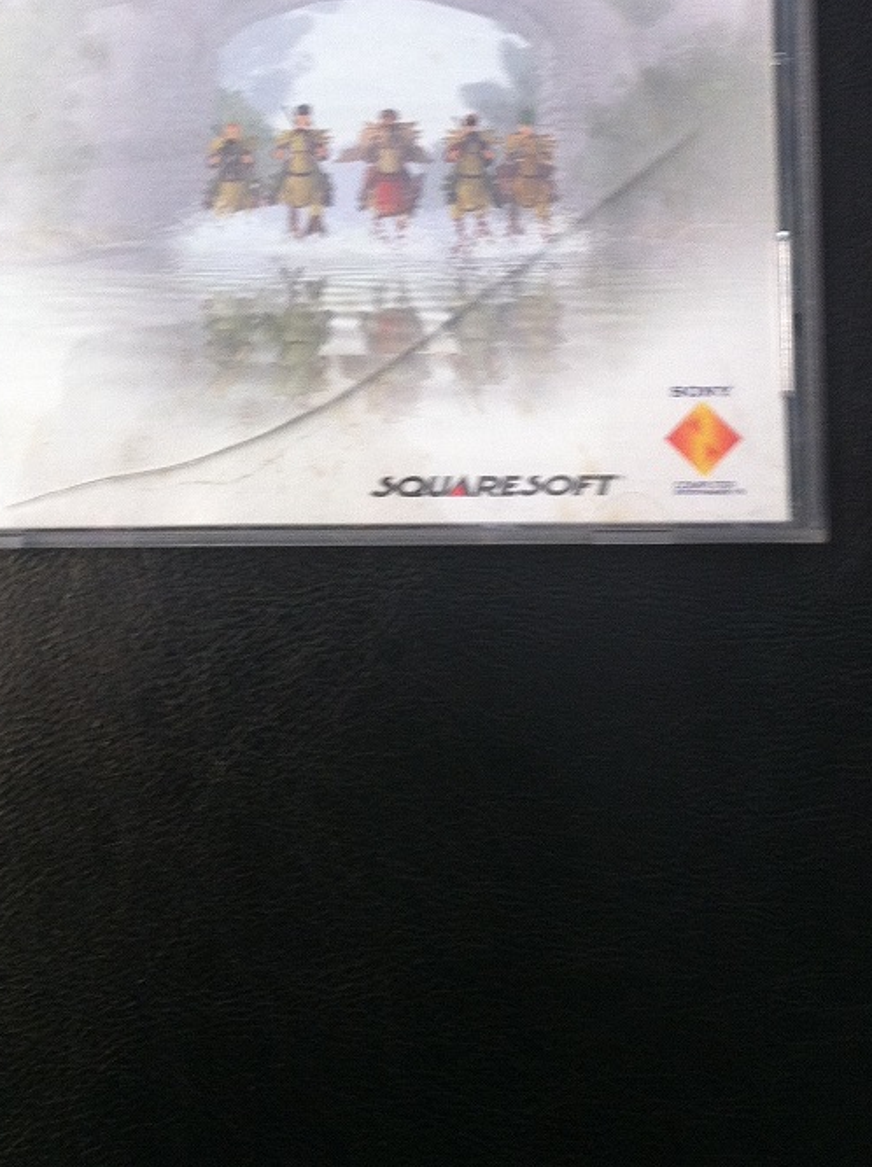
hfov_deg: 21.5
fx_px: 2291
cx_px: 347
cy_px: 177
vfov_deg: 27.8
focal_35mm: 68
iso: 100
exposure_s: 1/15
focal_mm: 3.85
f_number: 2.8
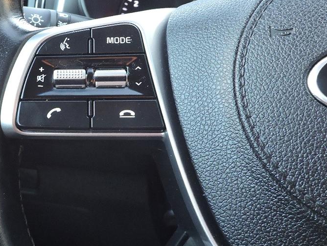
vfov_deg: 30.9
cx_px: 106
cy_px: 60
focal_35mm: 46
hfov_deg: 40.7
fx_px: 435
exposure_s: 1/25
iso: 400
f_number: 3
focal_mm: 4.3
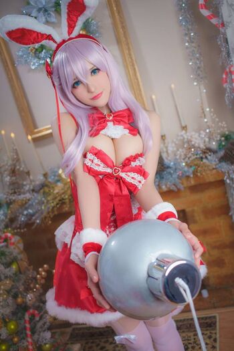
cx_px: 117
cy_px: 176
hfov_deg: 33.4
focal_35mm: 40
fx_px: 390
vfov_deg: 48.5
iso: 200
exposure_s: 1/50
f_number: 3.2
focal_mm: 40
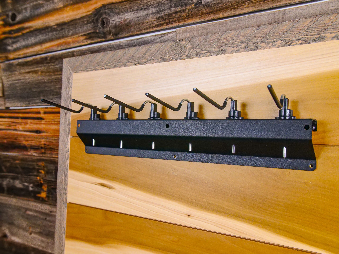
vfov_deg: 39.7
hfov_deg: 51.4
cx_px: 170
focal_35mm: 36
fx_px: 353
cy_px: 127
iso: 2500
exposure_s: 1/640
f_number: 5
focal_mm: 18
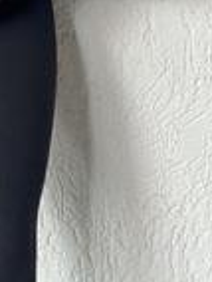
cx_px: -67
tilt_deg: +1.7
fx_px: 1172
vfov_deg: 13.0
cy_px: -135
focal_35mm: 144
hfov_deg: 10.1
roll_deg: +0.0
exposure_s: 1/81
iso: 125
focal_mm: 6.86
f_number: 1.78
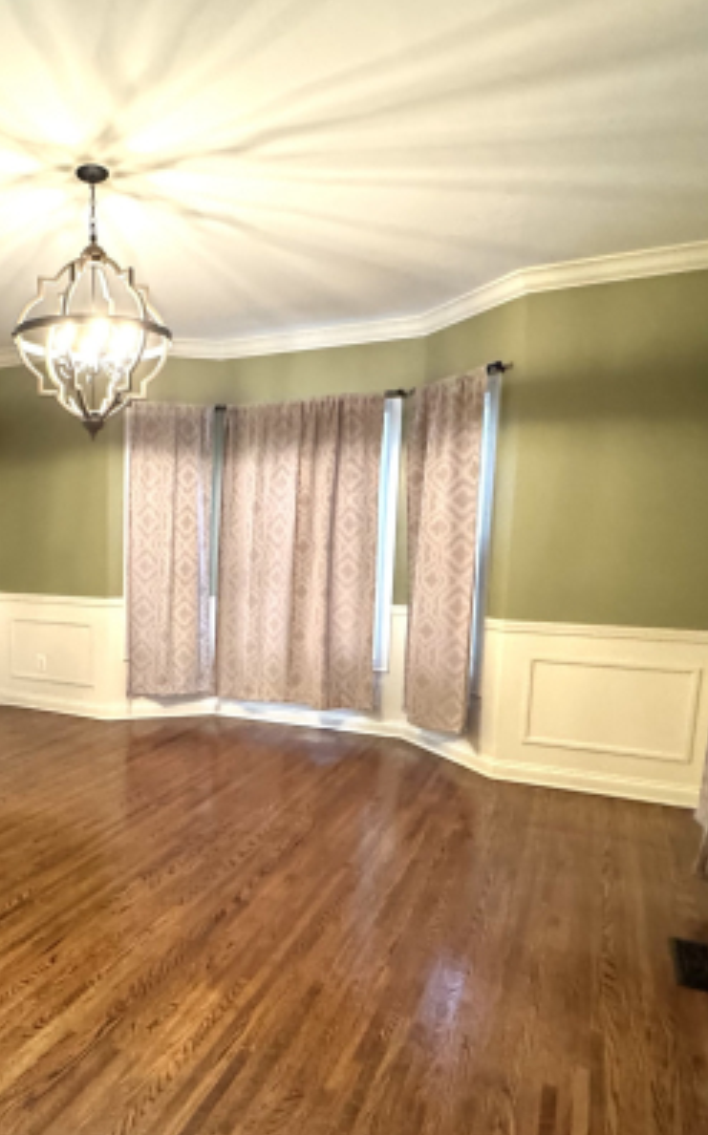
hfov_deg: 46.6
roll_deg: -0.4
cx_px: 142
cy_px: 653
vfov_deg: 72.1
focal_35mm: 25
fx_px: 773
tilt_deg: -9.1
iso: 1000
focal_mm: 2.22
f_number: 2.2
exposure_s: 1/60
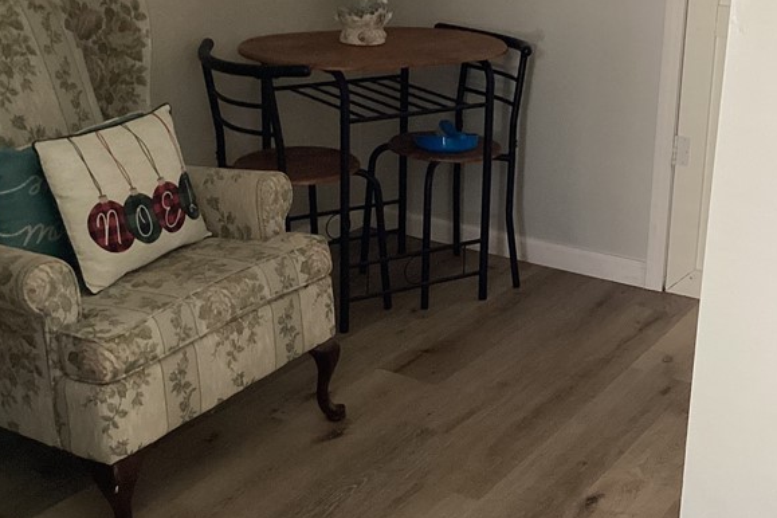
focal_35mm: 57
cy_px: 232
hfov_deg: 34.6
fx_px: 1230
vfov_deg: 23.8
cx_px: 546
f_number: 2.4
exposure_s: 1/50
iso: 200
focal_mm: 3.3
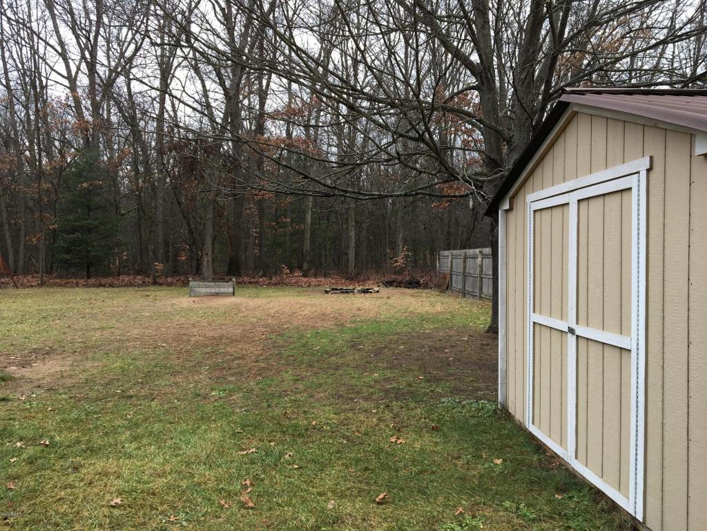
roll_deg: -0.6
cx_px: 354
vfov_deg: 48.2
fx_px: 592
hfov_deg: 61.7
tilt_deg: -0.5
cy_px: 266
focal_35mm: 29
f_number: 2.2
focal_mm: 4.15
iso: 25
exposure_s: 1/120
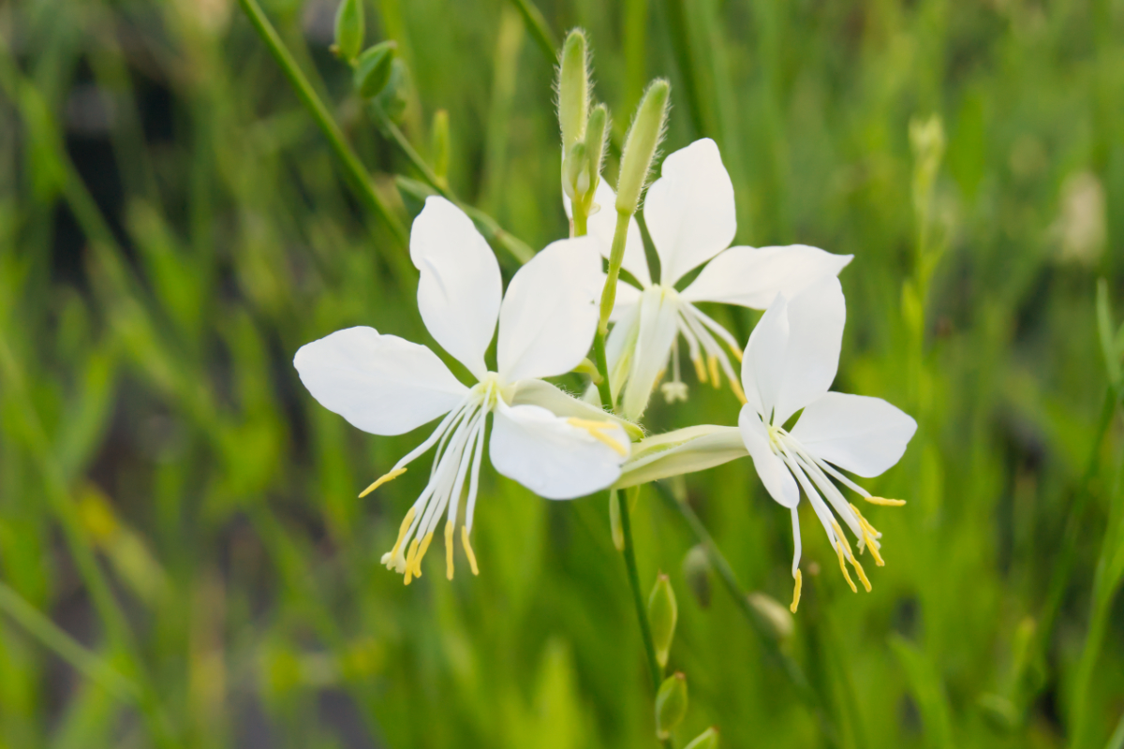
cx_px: 562
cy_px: 374
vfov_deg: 16.6
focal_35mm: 82
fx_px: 2576
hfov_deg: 24.6
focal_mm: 55
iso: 2000
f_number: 10
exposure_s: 1/320
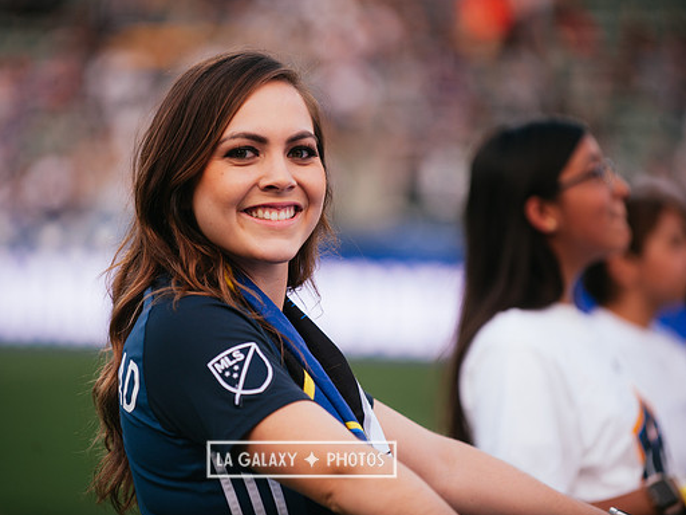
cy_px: 258
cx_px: 301
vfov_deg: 7.6
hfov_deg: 10.1
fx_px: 3884
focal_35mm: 196
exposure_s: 1/800
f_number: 2.8
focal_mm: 180
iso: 250
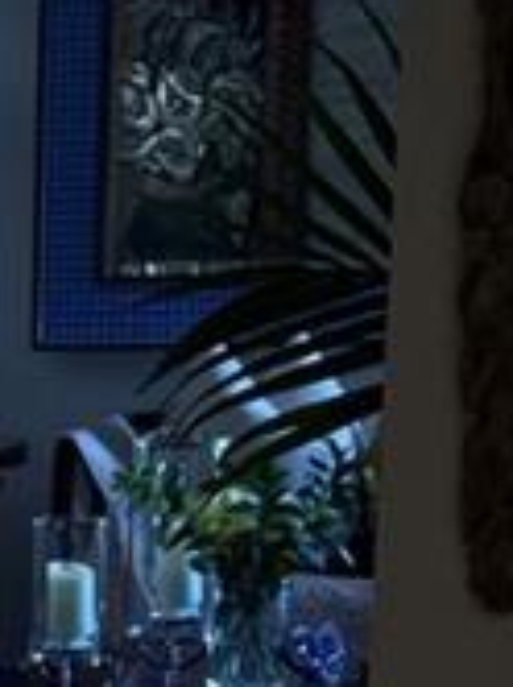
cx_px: -521
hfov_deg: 8.1
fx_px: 3447
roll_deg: +1.2
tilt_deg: -13.4
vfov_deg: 10.9
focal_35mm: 174
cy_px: 1043
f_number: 1.78
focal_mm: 6.76
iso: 125
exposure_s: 1/90
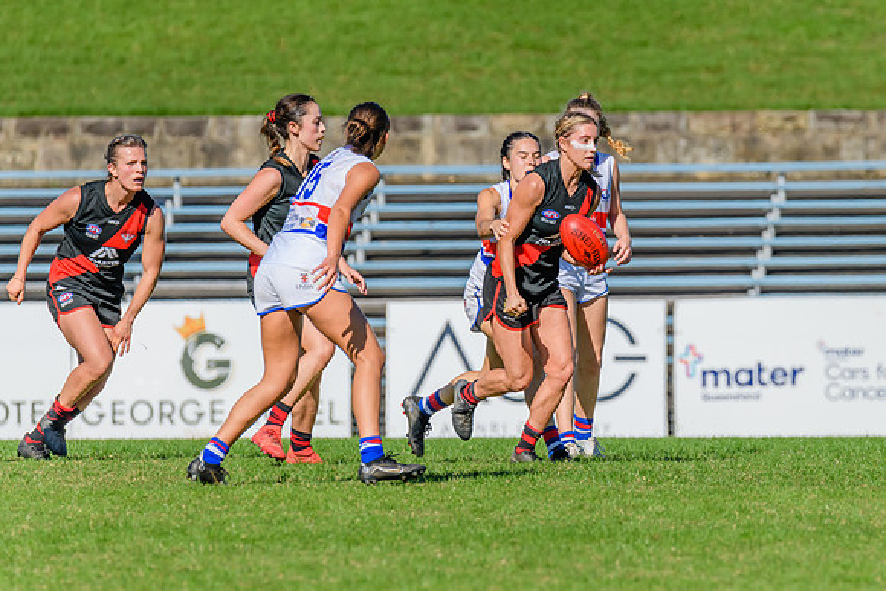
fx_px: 15429
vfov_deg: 2.2
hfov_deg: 3.3
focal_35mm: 627
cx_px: 553
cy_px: 255
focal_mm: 500
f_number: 13
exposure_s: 1/1600
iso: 640
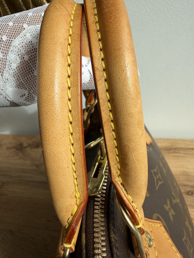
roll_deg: +13.5
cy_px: 129
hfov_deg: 56.8
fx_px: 179
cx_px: 97
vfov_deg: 71.6
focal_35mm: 24
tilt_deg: -38.7
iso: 40
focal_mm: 2.22
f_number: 2.2
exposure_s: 1/475
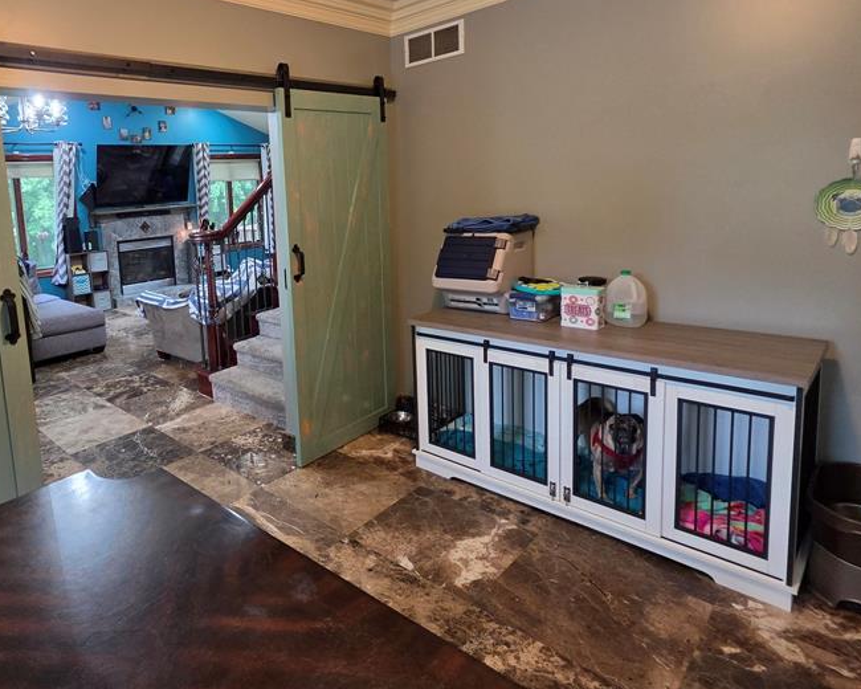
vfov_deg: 67.2
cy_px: 265
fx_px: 510
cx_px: 241
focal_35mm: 20
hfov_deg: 75.9
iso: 320
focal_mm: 2.2
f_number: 1.9
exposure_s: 1/60
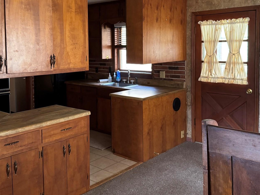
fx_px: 293
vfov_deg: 36.5
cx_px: 130
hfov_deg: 47.9
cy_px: 65
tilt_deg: -4.4
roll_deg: +0.3
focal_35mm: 39
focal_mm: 6.76
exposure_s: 1/54
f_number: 1.78
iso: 800
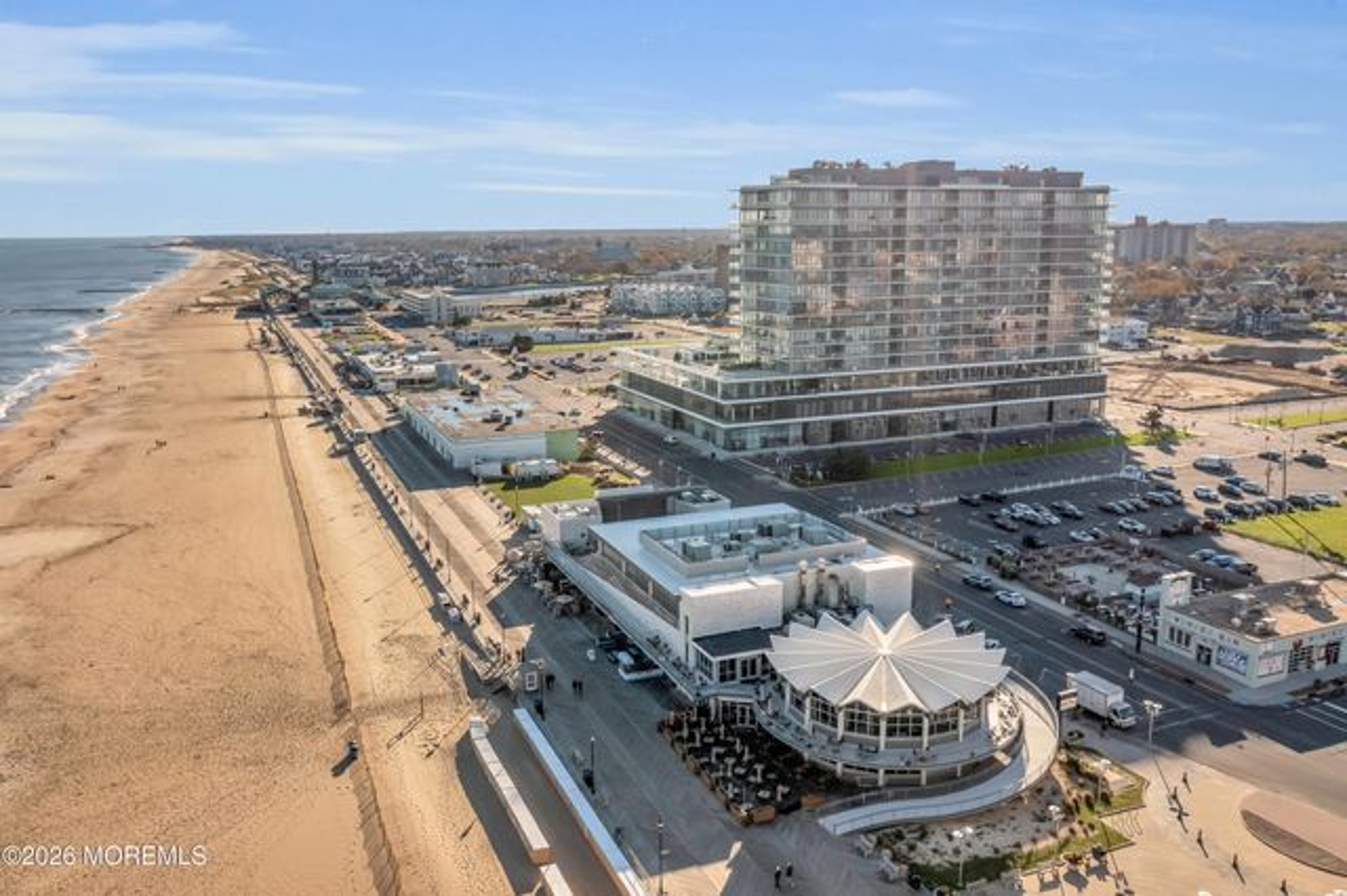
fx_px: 1047
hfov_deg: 65.5
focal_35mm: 28
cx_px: 674
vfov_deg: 46.4
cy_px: 448
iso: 100
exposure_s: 1/2000
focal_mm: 10.26
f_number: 4
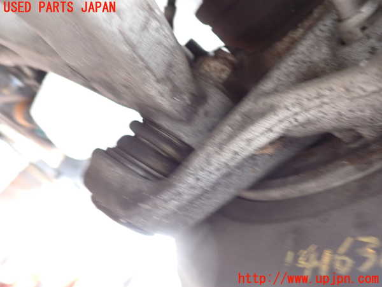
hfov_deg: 60.0
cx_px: 191
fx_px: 331
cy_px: 144
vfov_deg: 46.8
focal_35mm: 30
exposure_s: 1/30
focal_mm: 5.4
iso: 400
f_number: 2.3
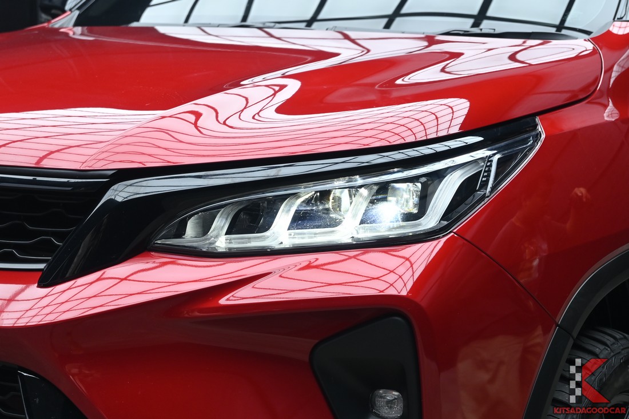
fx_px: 1310
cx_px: 314
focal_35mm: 75
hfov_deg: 27.0
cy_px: 210
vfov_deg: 18.2
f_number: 6.7
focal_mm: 50
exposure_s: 1/125
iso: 400
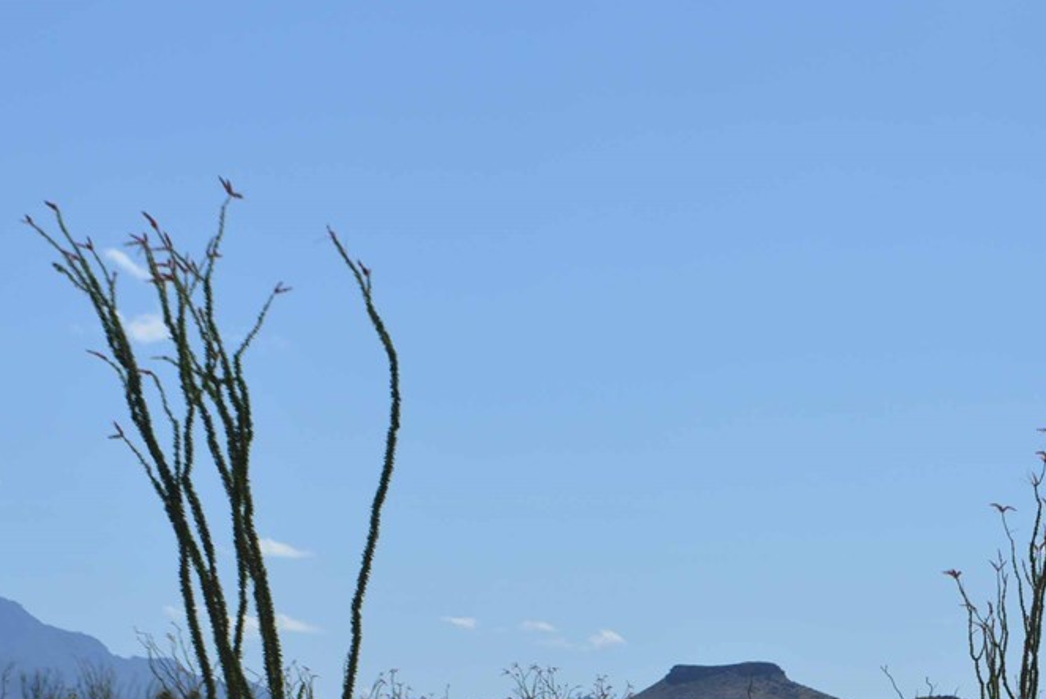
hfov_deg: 15.2
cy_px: 481
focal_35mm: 135
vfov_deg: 10.2
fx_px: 3920
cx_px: 700
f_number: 8
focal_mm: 55
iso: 400
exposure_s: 1/2000
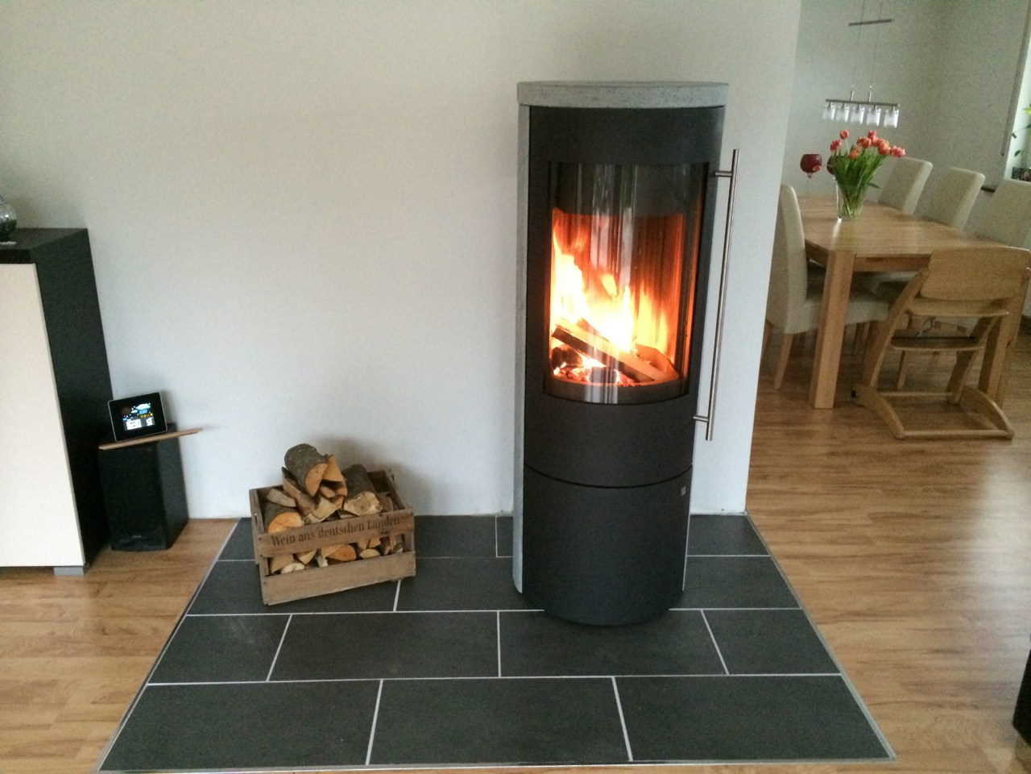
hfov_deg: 60.0
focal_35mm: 30
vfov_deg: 46.8
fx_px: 894
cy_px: 387
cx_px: 516
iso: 500
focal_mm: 4.12
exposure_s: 1/15
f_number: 2.2
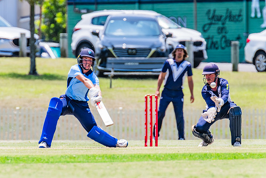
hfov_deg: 2.8
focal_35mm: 727
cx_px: 91
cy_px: 74
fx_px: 5371
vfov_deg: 1.9
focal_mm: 550
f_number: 8
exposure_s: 1/2000
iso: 800
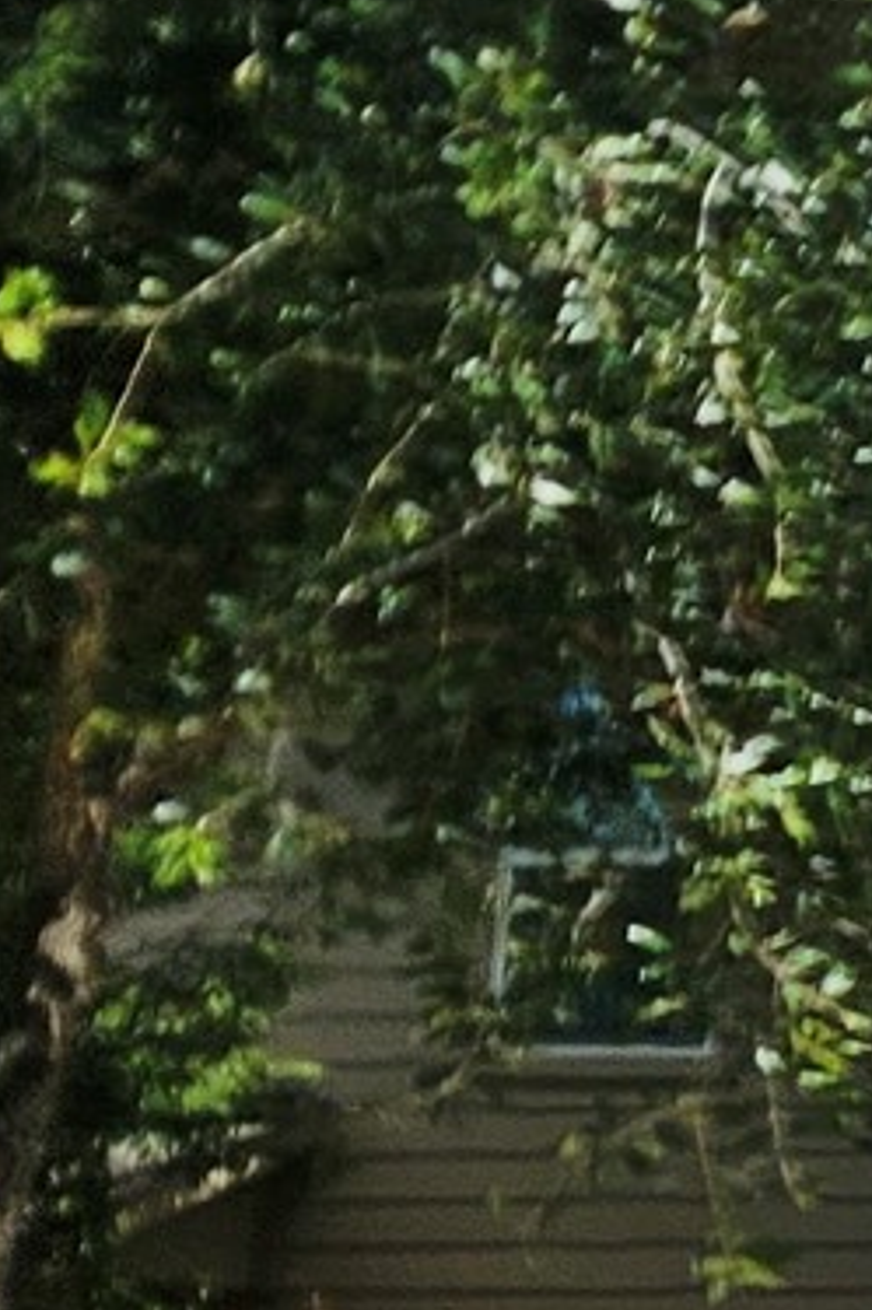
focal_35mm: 131
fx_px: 4764
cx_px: 3096
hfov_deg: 8.0
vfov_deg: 15.6
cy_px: 953
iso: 25
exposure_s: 1/2537
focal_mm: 5.4
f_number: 1.8
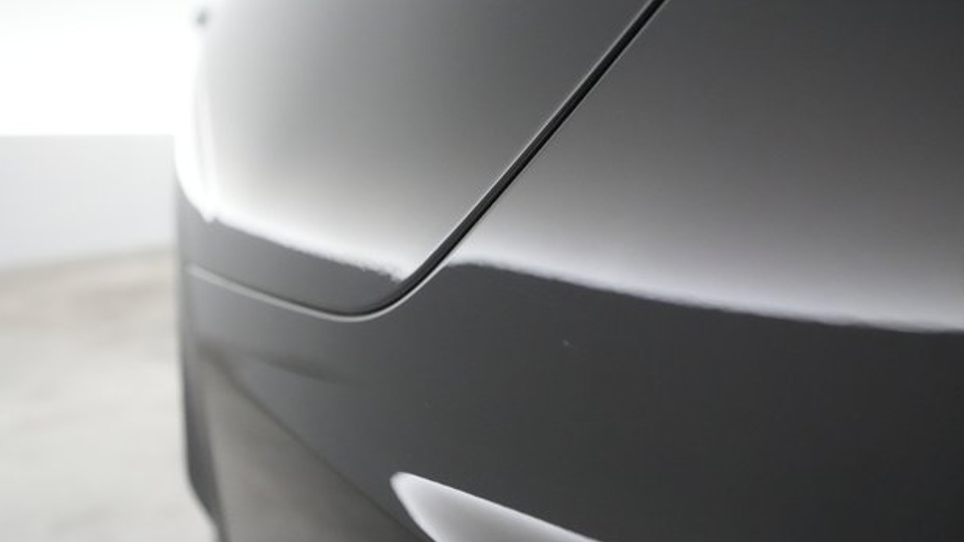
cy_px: 330
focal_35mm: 26
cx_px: 475
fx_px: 665
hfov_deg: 71.9
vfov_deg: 44.1
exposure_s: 1/200
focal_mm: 24
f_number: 5
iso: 12800
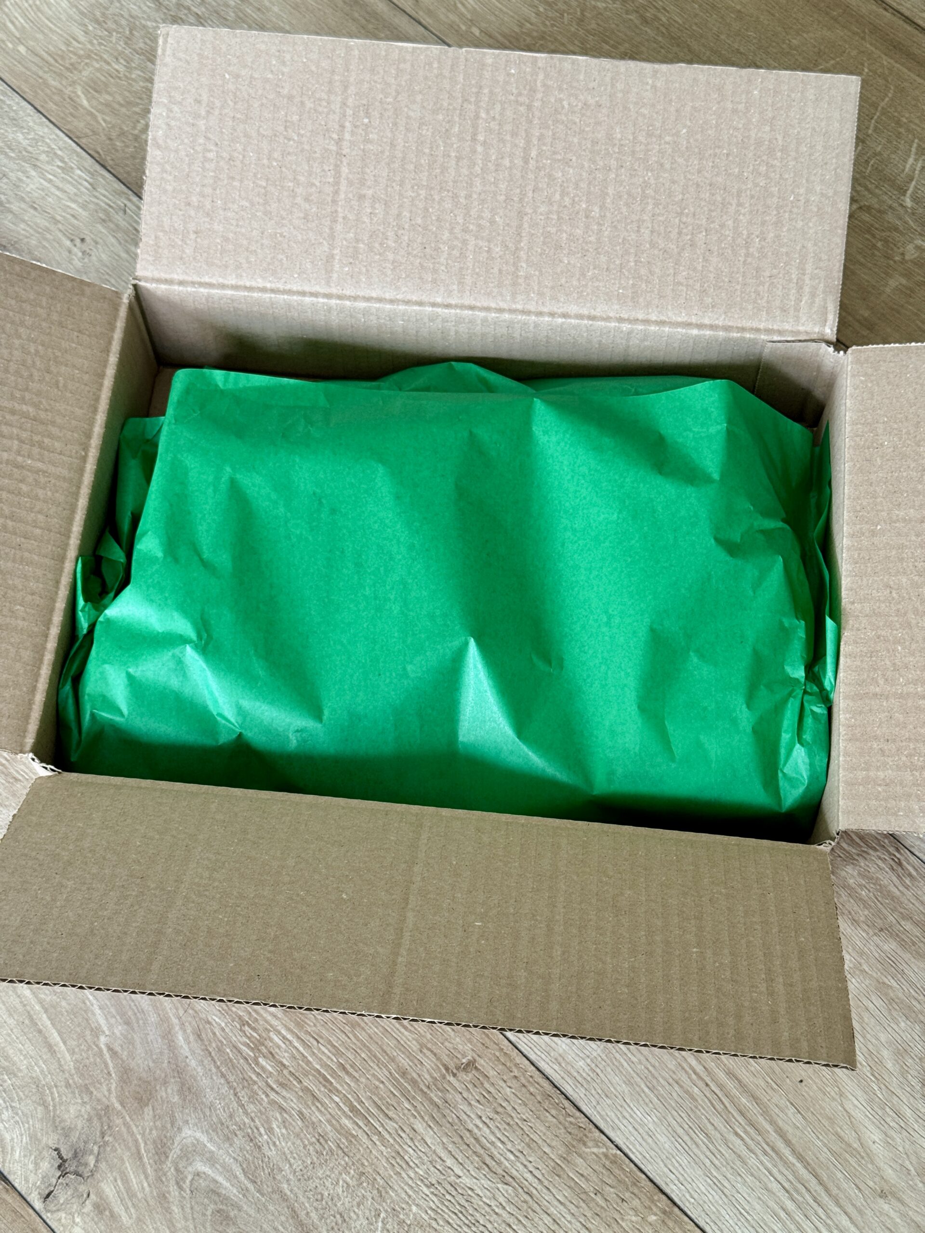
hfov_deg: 30.3
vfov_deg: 39.7
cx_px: 462
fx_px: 1710
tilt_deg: -66.3
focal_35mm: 48
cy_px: 616
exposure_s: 1/70
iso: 100
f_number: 1.78
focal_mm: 6.76
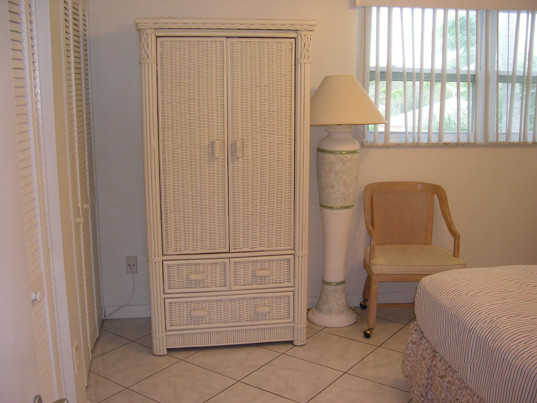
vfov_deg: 37.7
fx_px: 589
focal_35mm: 38
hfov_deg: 49.0
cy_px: 202
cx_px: 268
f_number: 2.8
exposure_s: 1/30
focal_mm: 8
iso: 100
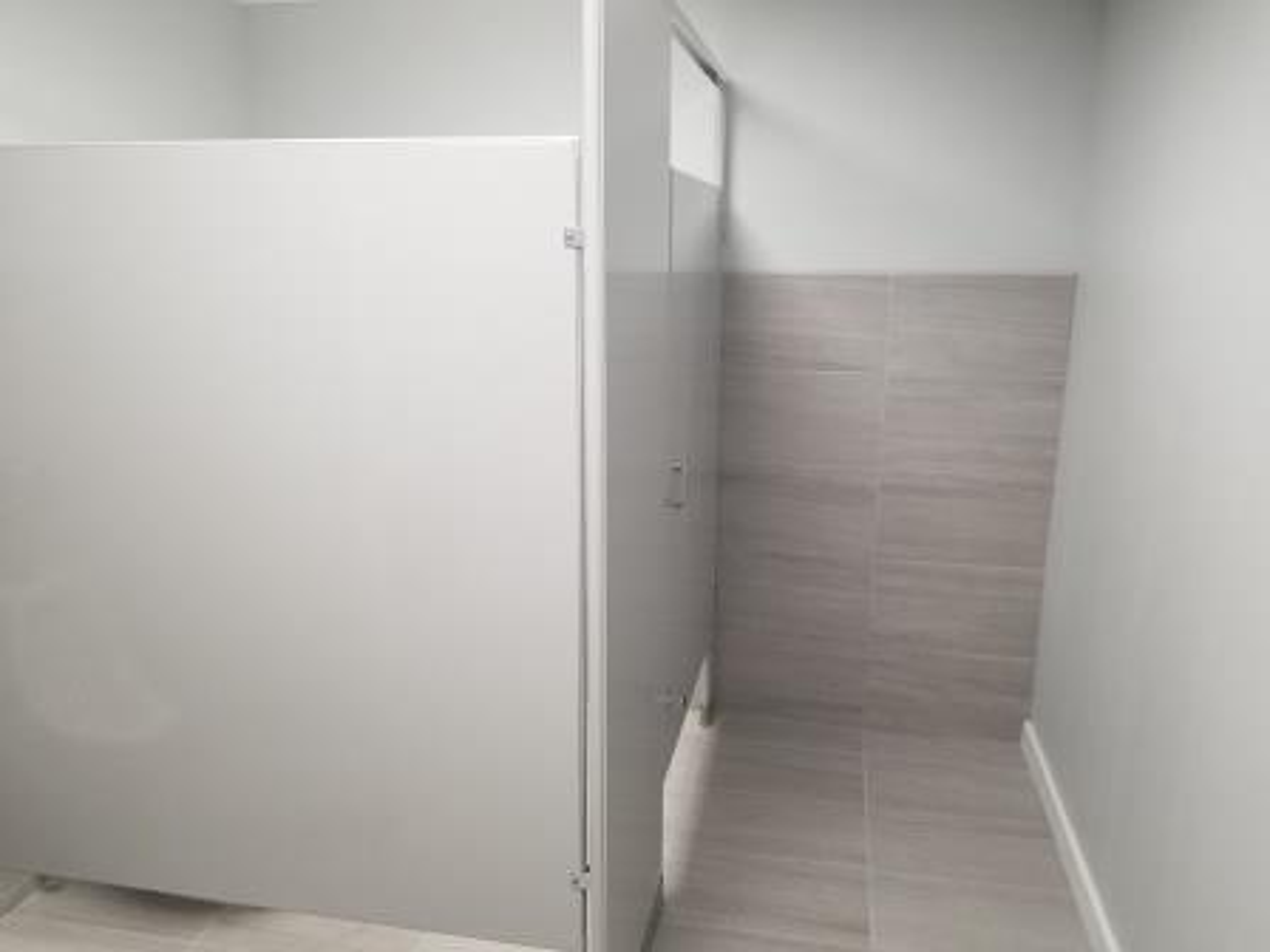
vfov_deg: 53.1
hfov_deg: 67.3
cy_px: 476
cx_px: 635
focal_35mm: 26
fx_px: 954
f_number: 1.7
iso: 125
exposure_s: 1/60
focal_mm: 4.25
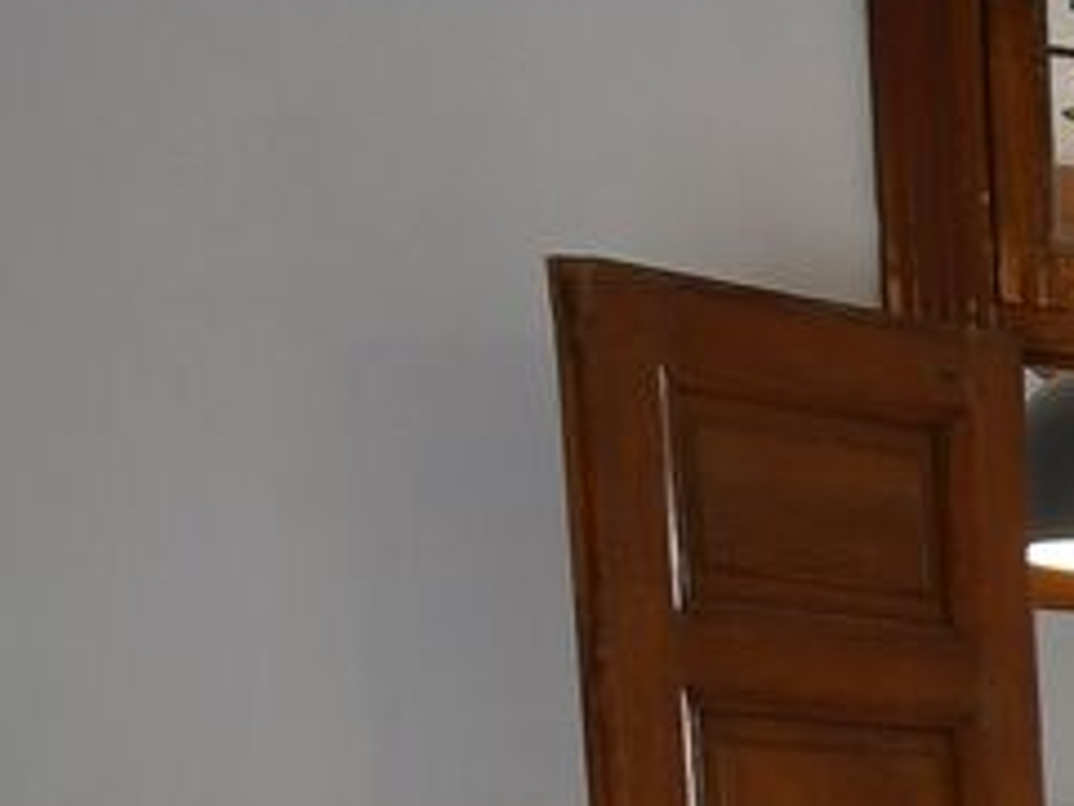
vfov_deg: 11.5
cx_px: 2487
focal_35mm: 115
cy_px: 1648
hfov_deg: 13.3
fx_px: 3570
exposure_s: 1/30
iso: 250
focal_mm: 10
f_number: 5
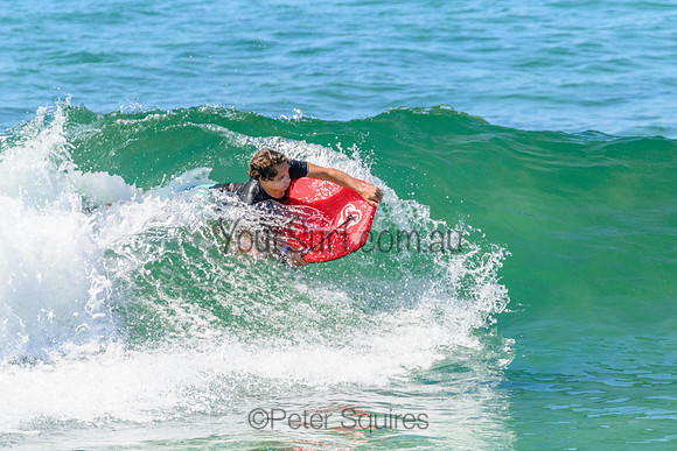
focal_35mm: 1101
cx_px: 380
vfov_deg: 1.3
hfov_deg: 1.9
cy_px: 183
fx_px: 20701
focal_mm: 800
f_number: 11
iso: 1400
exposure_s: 1/2000
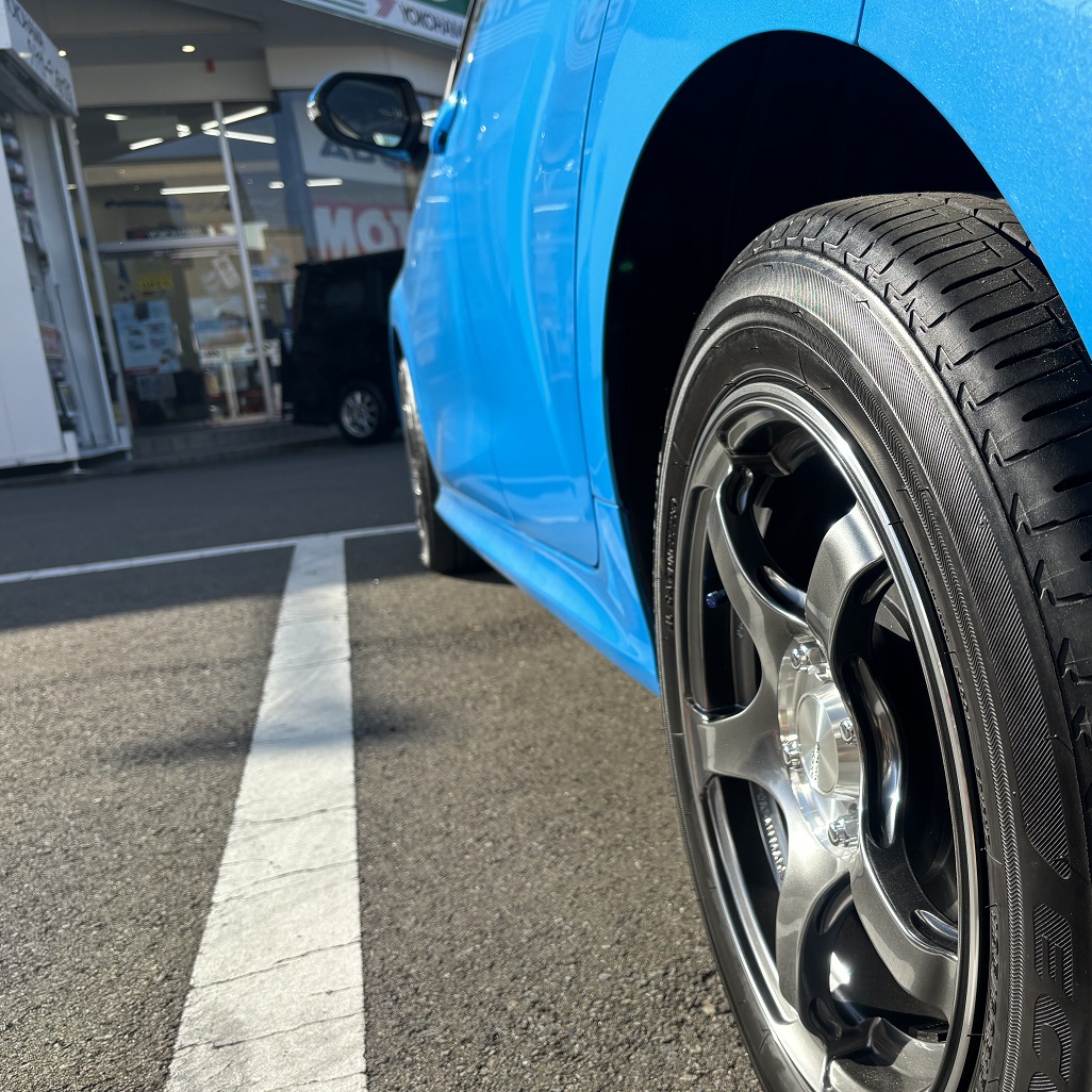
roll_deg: +6.2
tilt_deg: -9.3
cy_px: 556
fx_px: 1142
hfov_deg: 50.3
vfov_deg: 51.1
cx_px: 719
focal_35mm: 32
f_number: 1.6
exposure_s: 1/1812
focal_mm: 5.96
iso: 50
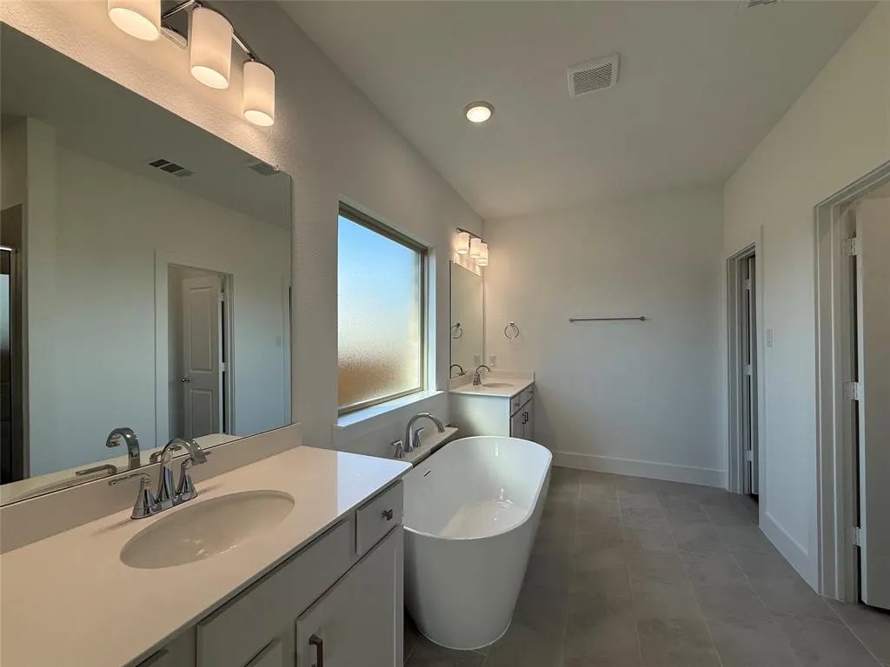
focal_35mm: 14
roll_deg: +0.0
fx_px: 360
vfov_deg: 85.7
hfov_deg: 102.1
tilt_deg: +0.9
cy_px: 334
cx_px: 445
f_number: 2.2
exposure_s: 1/346
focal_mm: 2.22
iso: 64
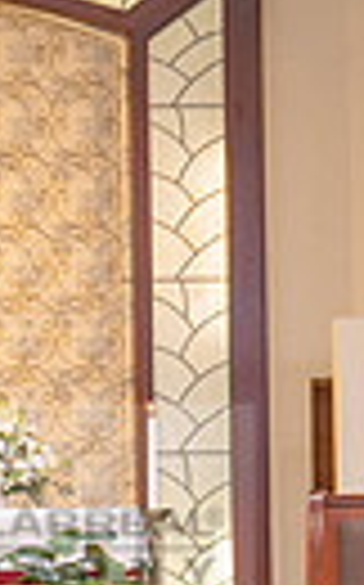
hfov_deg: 6.4
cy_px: 568
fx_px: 3245
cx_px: -40
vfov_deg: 10.2
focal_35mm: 204
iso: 1000
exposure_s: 1/125
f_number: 2.8
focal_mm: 42
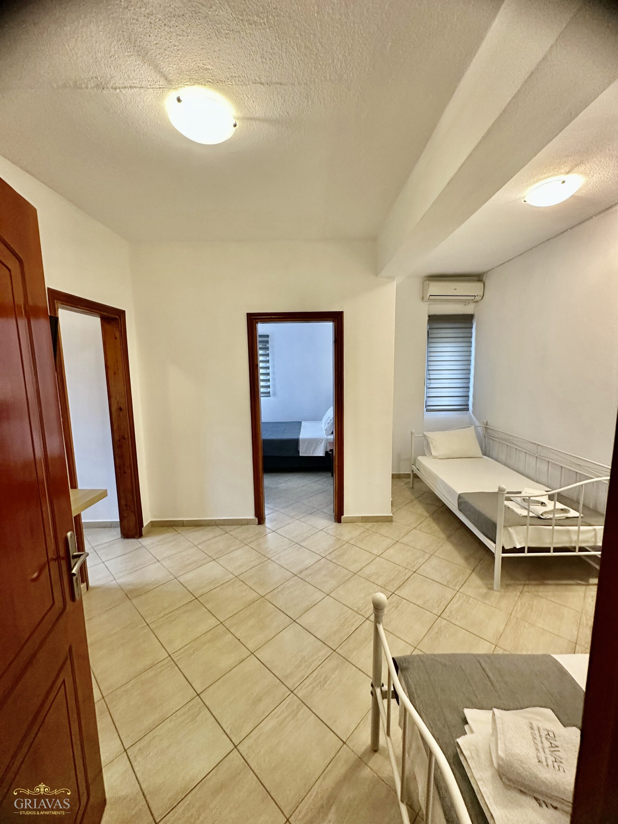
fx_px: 333
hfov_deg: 85.7
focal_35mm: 14
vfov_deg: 102.1
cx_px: 309
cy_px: 412
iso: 500
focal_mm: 2.2
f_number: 2.2
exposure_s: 1/50
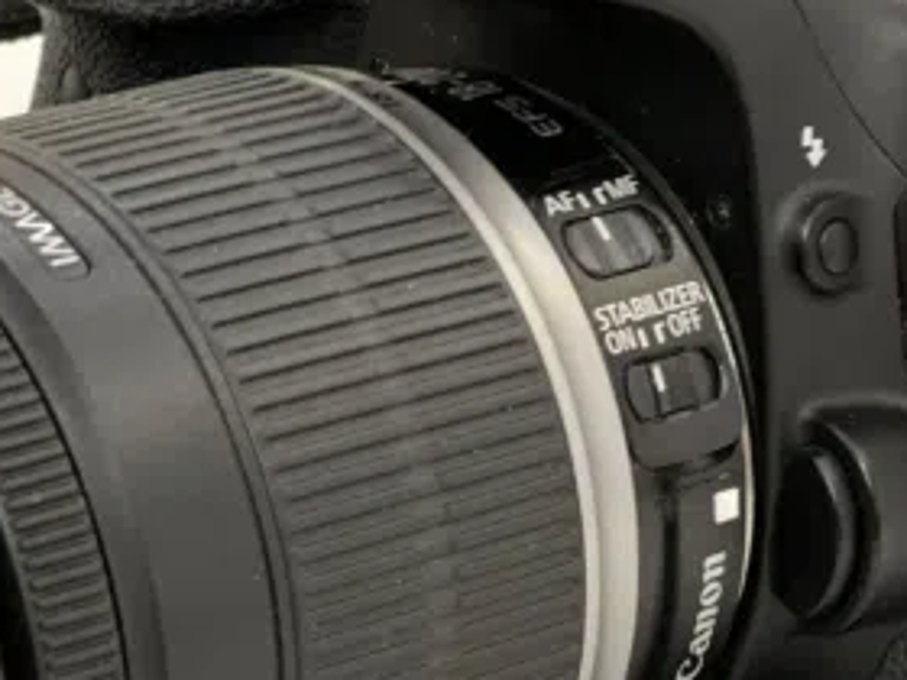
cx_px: 421
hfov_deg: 11.2
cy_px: 359
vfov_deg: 8.4
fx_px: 4612
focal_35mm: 176
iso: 400
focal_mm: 9
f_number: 2.8
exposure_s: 1/14
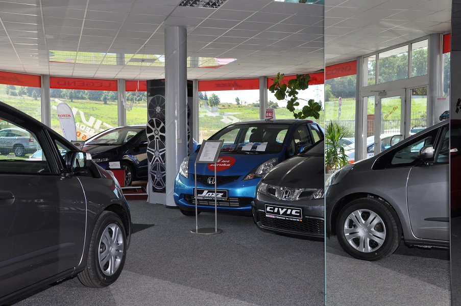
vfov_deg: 34.1
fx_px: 499
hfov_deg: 49.6
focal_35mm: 39
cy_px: 153
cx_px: 230
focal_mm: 26
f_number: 14
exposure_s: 1/80
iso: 400
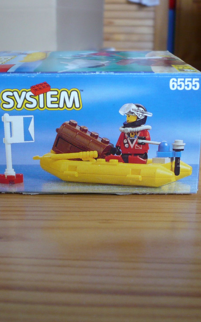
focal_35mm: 50
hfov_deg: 25.8
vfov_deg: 40.3
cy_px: 161
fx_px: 438
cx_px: 82
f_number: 2.8
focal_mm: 5.8
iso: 160
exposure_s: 1/30
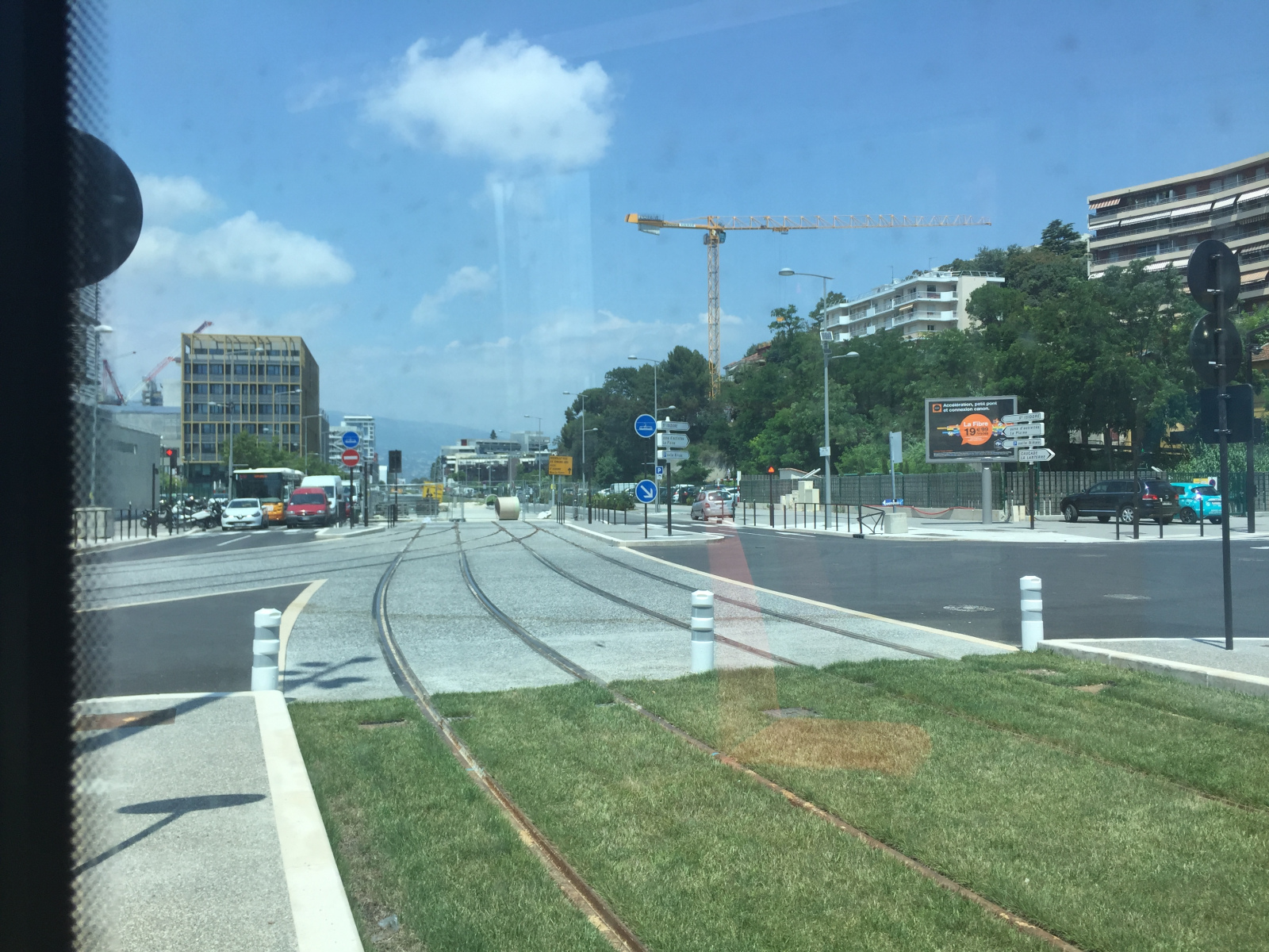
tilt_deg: -1.3
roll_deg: -0.4
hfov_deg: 61.7
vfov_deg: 48.2
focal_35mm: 29
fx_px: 1063
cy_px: 476
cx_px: 634
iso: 32
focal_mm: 4.15
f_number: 2.2
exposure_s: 1/860
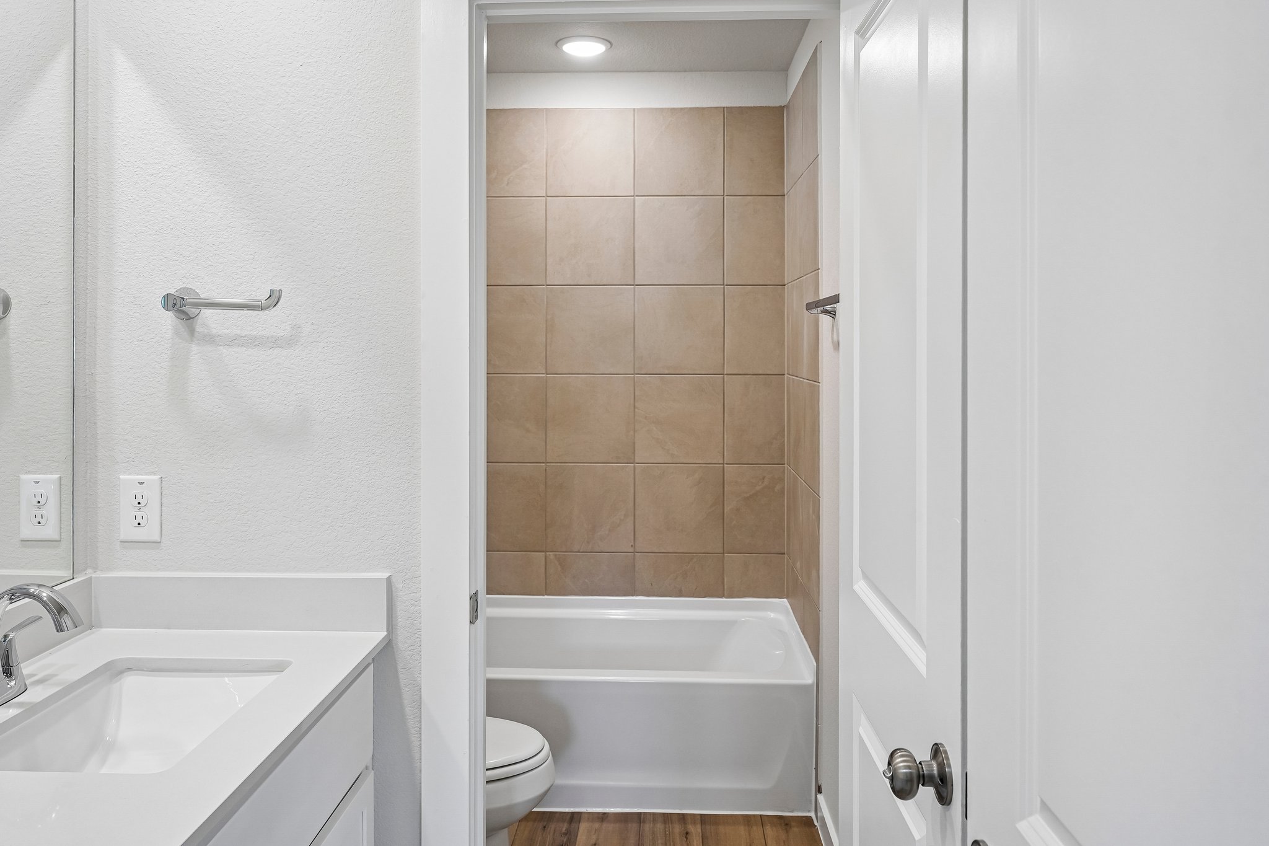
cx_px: 634
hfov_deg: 67.4
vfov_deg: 47.9
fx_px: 952
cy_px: 423
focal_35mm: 27
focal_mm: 27
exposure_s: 1/15
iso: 400
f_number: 8
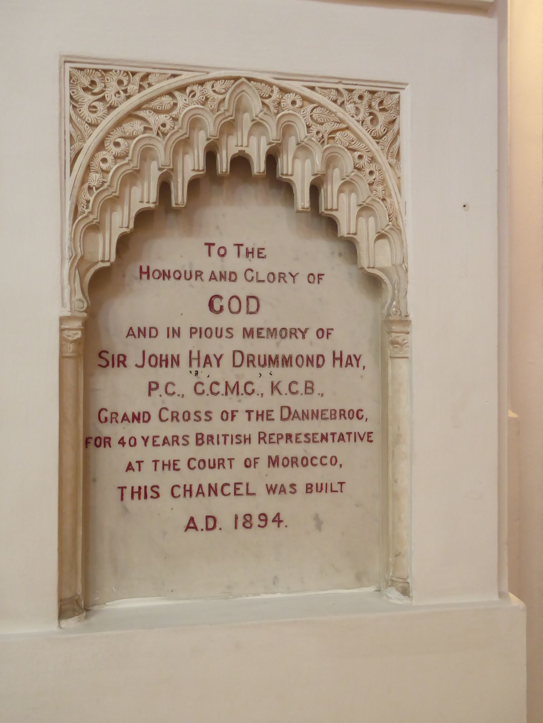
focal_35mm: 34
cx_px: 272
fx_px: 711
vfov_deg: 54.0
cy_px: 362
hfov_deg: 41.8
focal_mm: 5.8
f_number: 3.6
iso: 400
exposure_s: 1/25
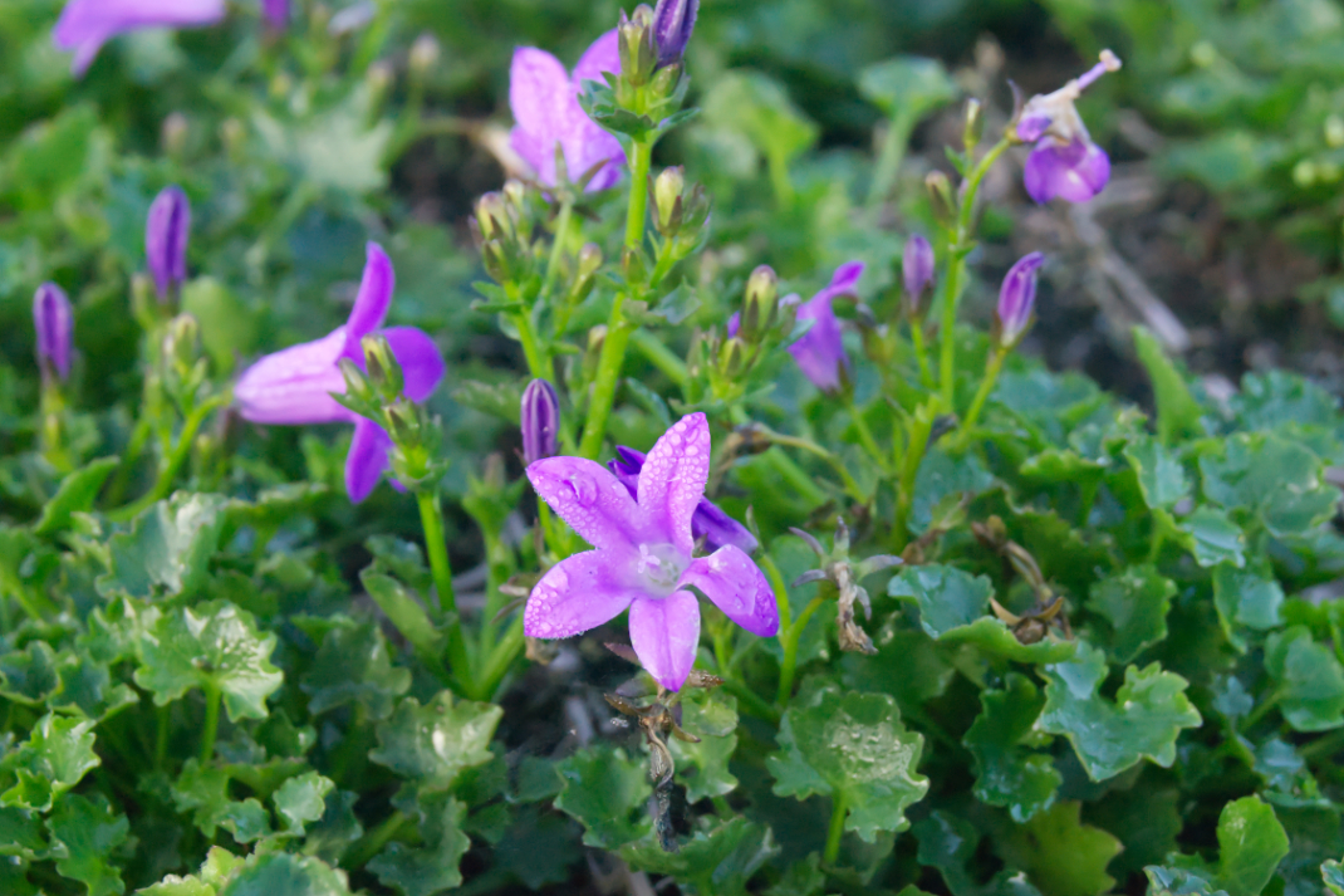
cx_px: 710
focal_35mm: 93
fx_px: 3455
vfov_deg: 14.8
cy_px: 465
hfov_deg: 22.0
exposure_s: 1/200
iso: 3200
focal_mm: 55
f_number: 10
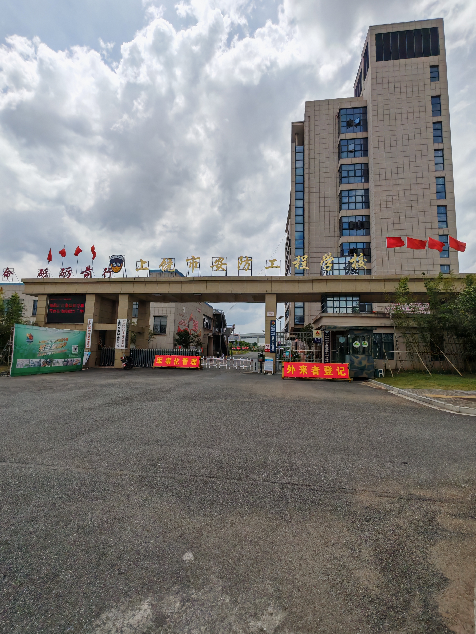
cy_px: 317
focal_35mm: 16
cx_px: 238
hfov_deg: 78.1
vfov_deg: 94.5
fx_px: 293
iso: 50
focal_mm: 1.96
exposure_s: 1/3600
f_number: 2.2
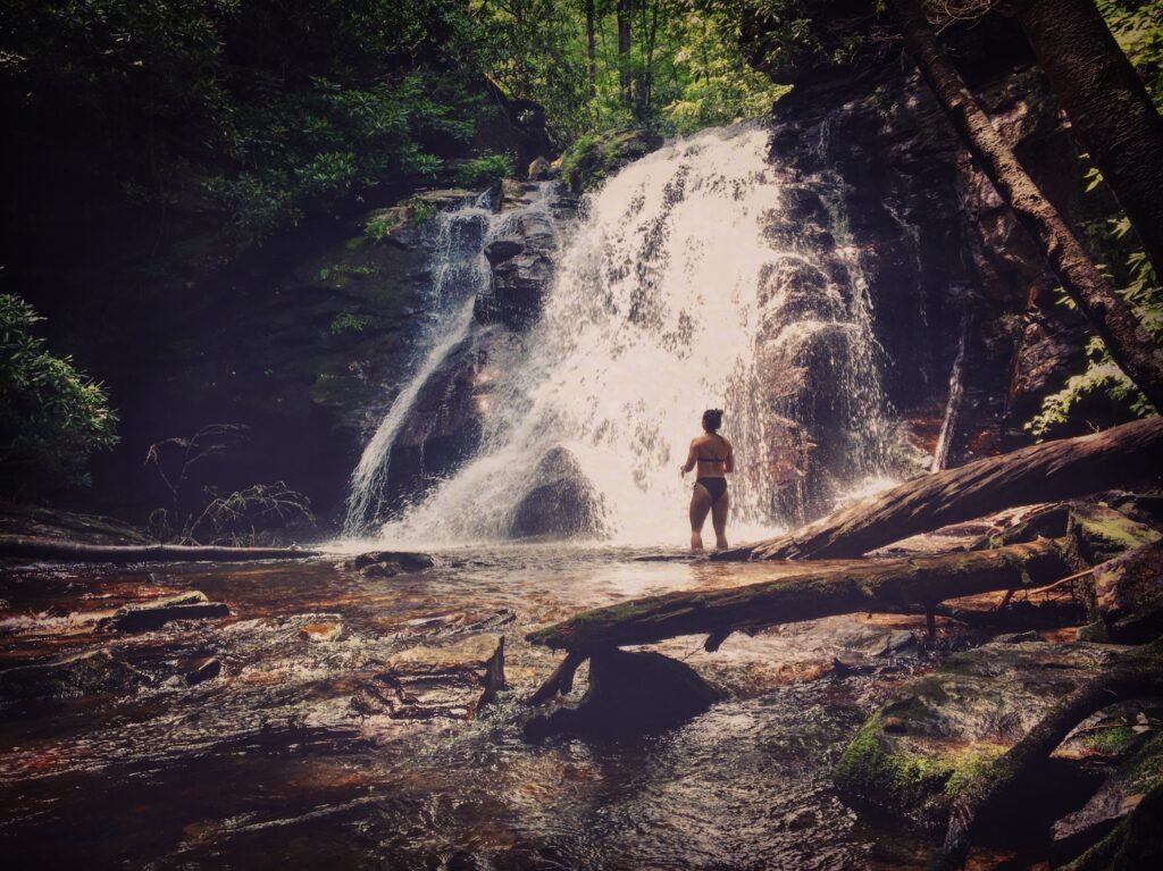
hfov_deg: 61.7
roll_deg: -0.2
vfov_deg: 48.2
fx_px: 974
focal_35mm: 29
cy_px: 436
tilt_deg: +5.4
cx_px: 582
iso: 32
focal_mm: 4.15
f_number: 2.2
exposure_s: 1/120
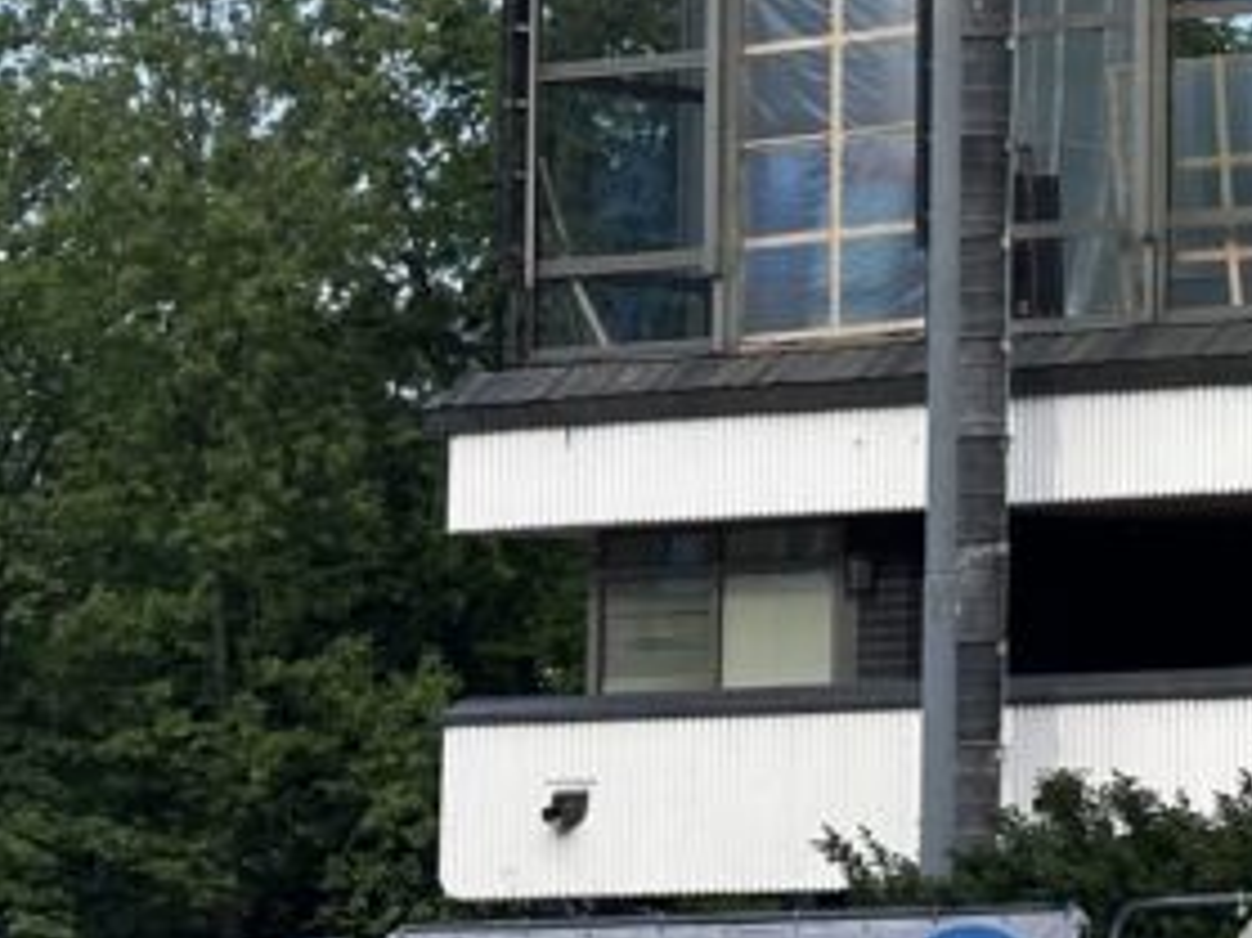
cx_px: 2001
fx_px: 6363
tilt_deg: +7.9
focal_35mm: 176
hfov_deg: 10.7
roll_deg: +0.9
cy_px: -202
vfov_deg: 8.3
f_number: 1.78
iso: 64
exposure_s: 1/2252
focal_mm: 6.86
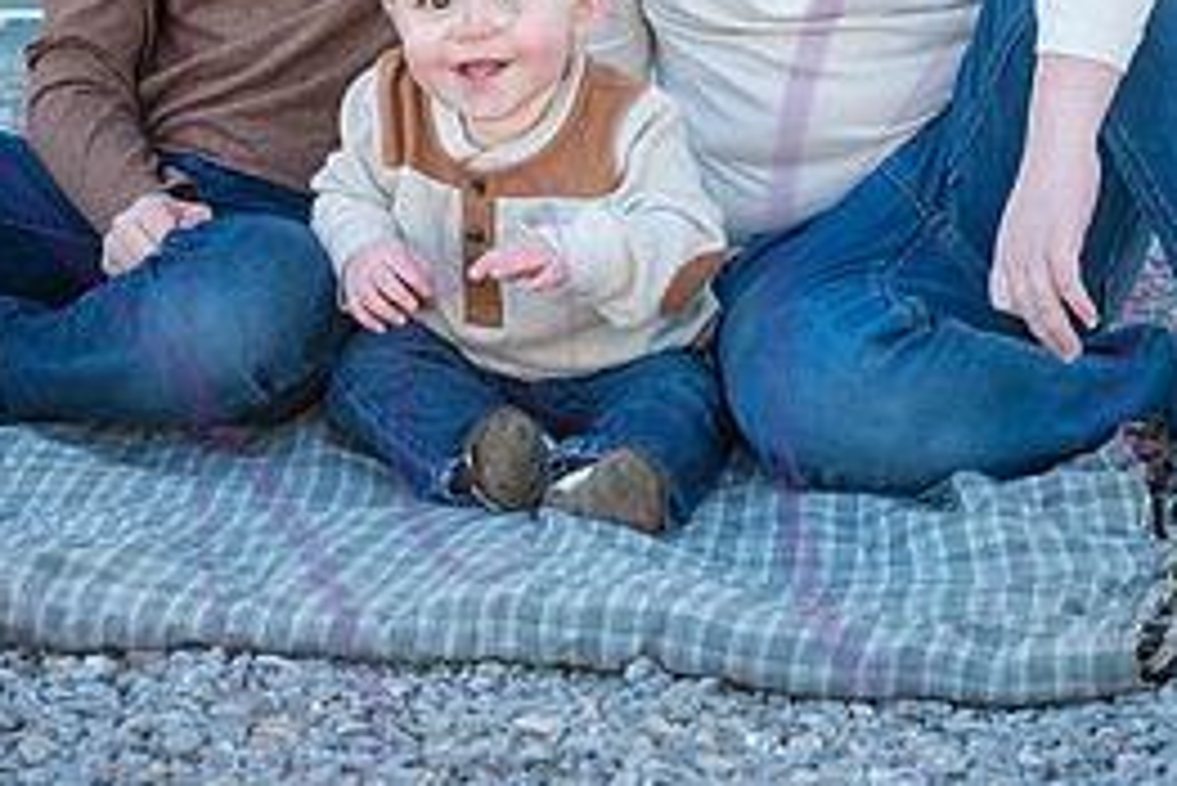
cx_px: 638
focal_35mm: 126
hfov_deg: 16.2
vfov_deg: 10.8
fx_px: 4122
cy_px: -20
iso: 400
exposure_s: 1/640
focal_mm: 57
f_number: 4.5
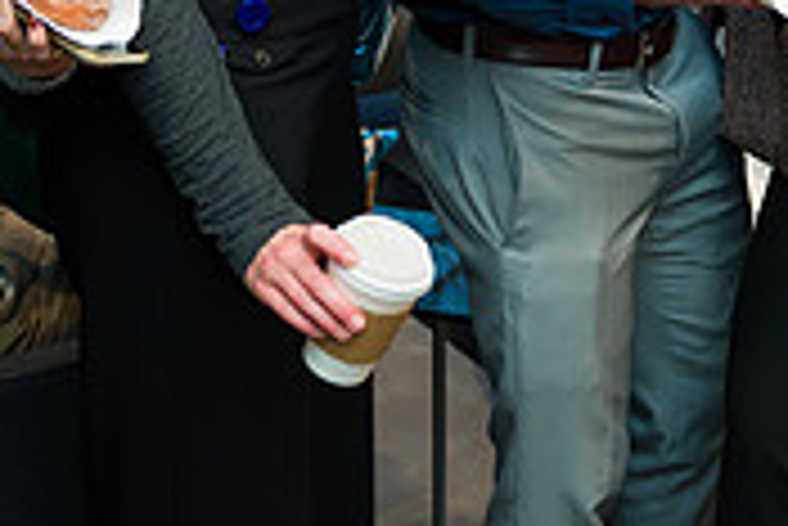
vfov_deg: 13.5
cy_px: -252
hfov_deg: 21.1
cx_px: 576
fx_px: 2103
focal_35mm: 96
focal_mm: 29
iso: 400
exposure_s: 1/200
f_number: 3.2
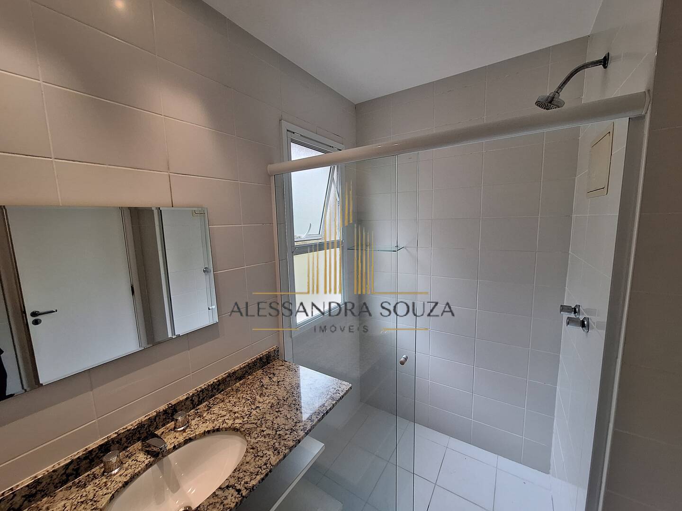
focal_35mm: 13
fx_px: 256
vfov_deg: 89.9
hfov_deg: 106.2
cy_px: 256
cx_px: 341
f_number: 2.2
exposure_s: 1/40
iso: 125
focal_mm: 1.74
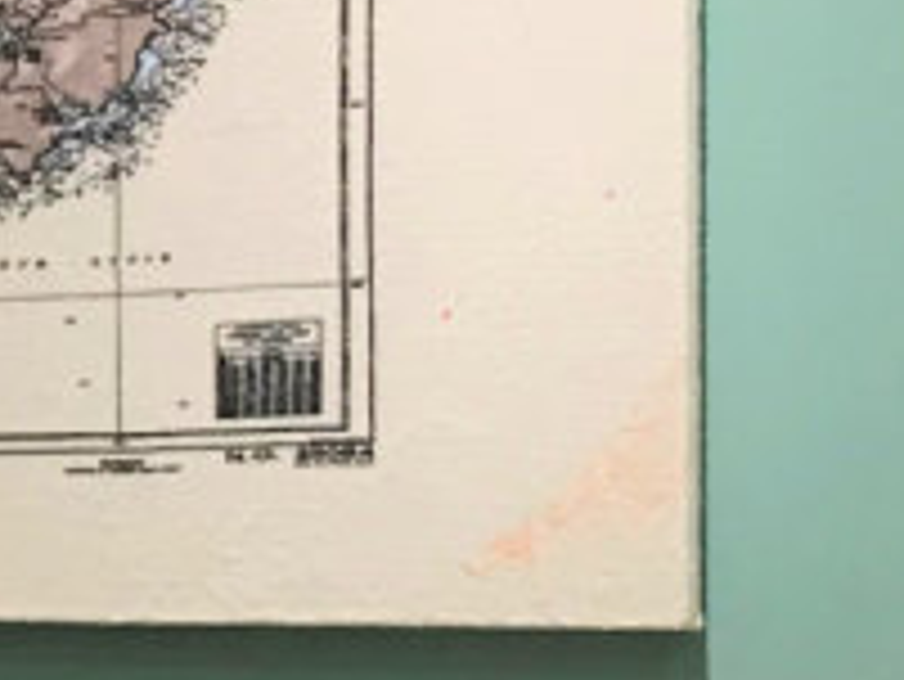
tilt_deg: +1.2
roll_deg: +0.4
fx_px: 3632
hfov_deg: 13.2
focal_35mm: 139
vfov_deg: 10.6
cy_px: 572
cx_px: -531
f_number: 1.8
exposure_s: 1/17
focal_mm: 3.99
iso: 40
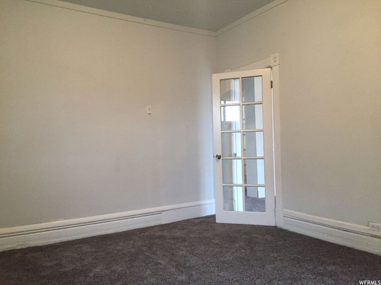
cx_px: 190
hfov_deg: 61.7
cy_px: 142
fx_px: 319
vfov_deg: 48.2
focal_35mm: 29
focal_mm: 4.15
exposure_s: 1/30
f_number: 2.2
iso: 200
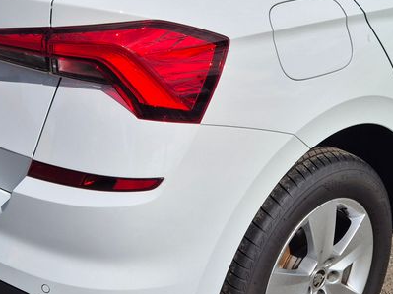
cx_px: 270
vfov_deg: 24.6
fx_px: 670
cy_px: 80
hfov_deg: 32.4
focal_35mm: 59
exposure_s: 1/5168
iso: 25
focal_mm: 5.4
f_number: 1.8
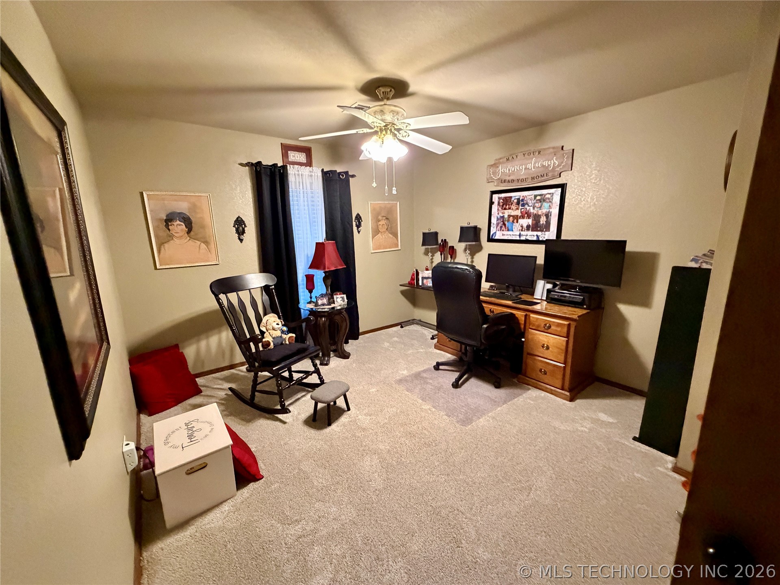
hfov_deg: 102.1
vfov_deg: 85.7
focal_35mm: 14
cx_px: 390
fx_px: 315
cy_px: 292
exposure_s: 1/60
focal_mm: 2.22
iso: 1000
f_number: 2.2
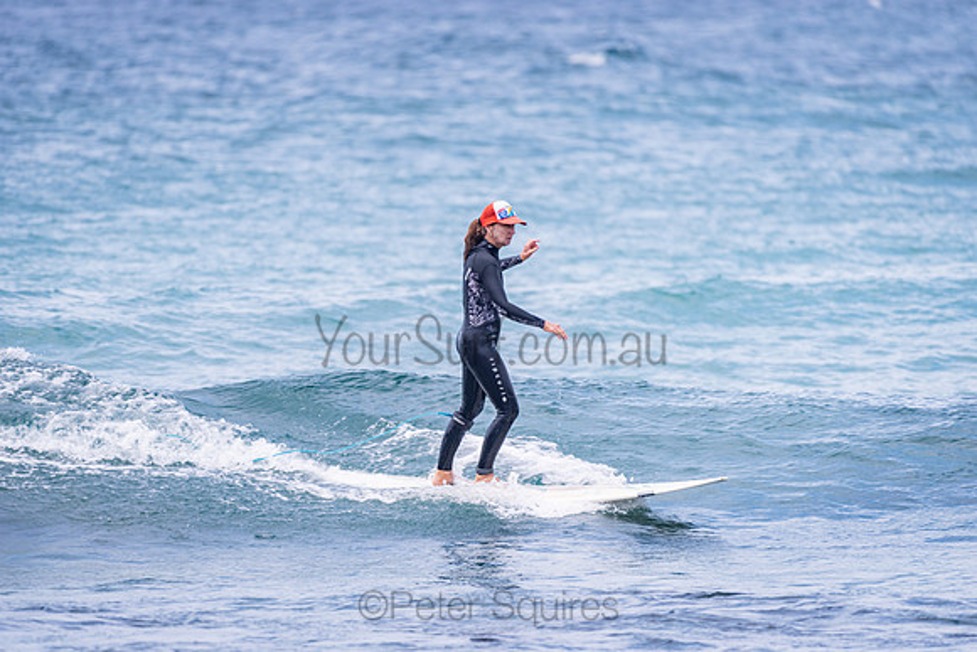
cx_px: 488
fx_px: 13572
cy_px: 326
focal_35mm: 500
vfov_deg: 2.8
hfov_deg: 4.1
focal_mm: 500
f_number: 5.6
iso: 180
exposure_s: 1/320
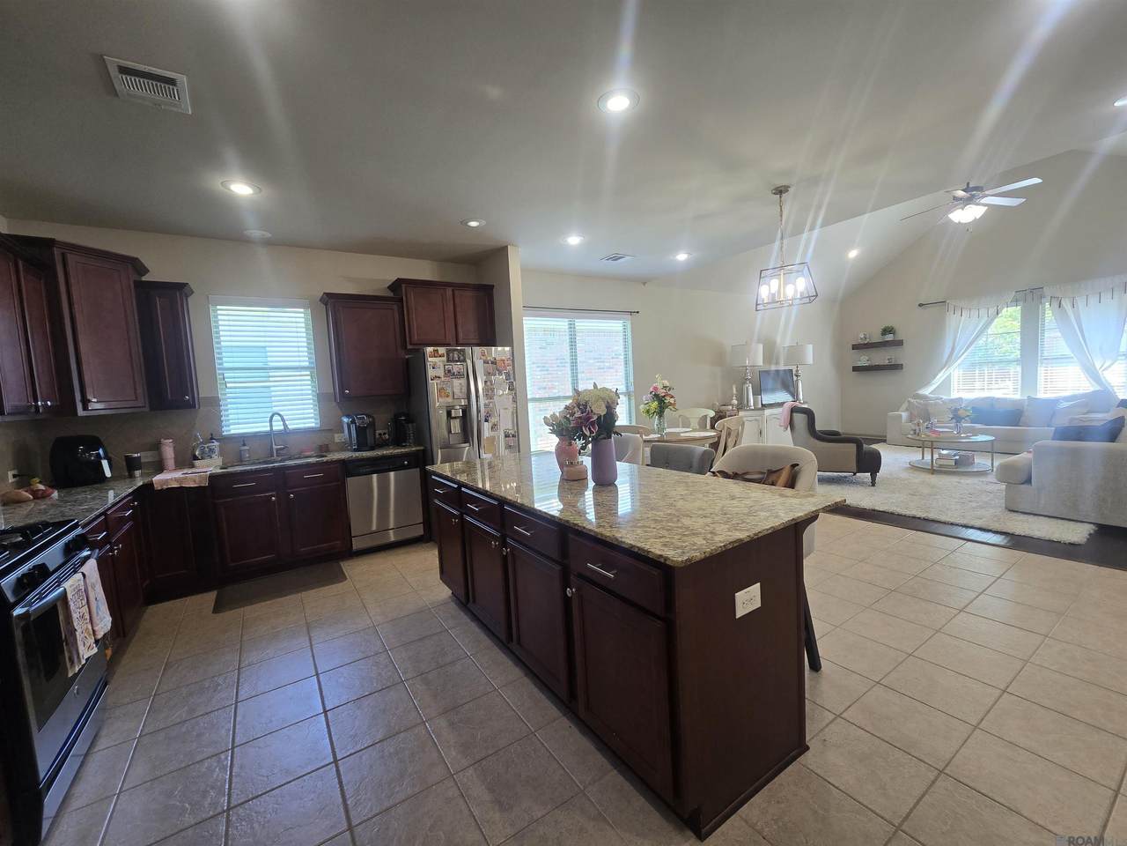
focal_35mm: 13
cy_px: 423
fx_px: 423
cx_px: 564
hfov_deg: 106.2
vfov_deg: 89.9
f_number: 2.2
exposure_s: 1/60
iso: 125
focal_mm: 2.2
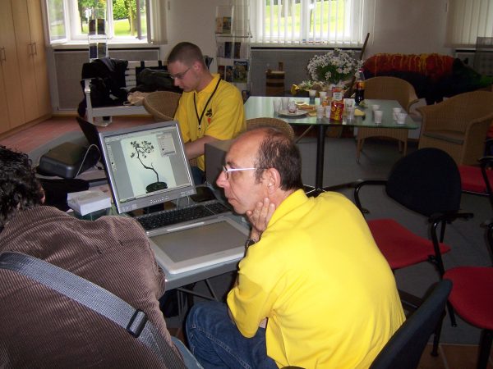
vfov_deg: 39.7
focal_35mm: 36
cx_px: 246
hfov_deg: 51.4
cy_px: 184
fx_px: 513
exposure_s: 1/60
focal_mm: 6.2
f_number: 2.8
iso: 125
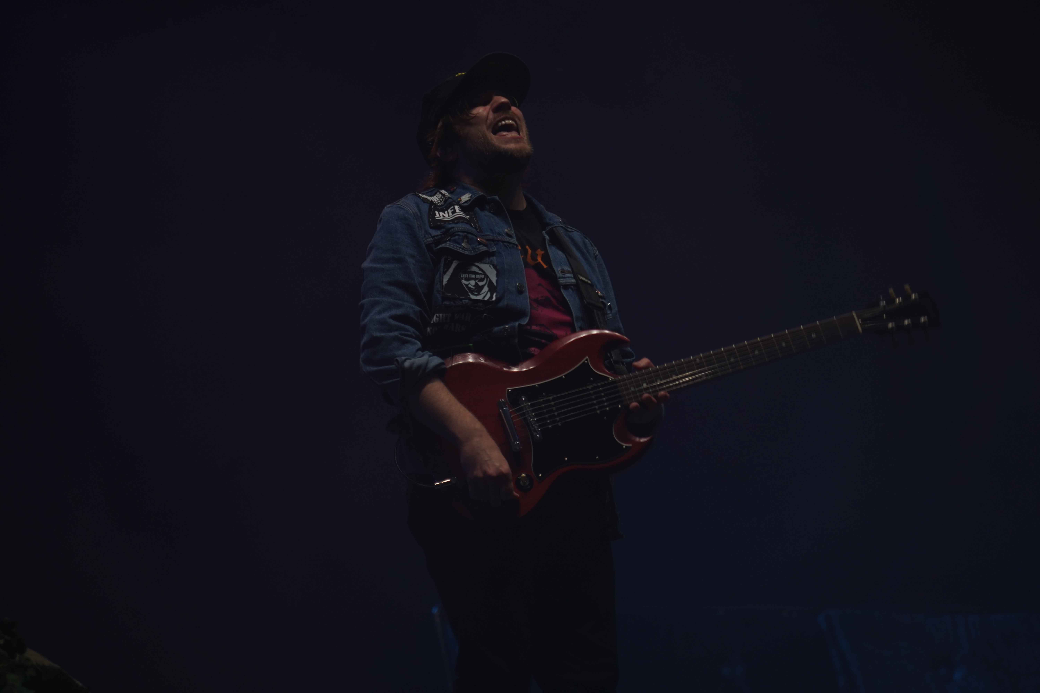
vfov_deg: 13.0
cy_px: 346
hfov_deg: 19.5
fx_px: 3033
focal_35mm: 105
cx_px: 520
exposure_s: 1/125
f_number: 4
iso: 320
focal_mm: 105
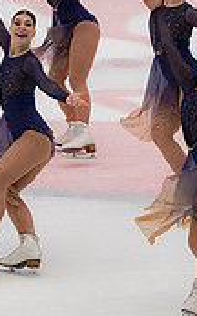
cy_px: 59
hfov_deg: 3.4
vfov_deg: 5.5
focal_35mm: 385
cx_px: 128
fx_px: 3310
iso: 900
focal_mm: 75
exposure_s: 1/320
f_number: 5.6
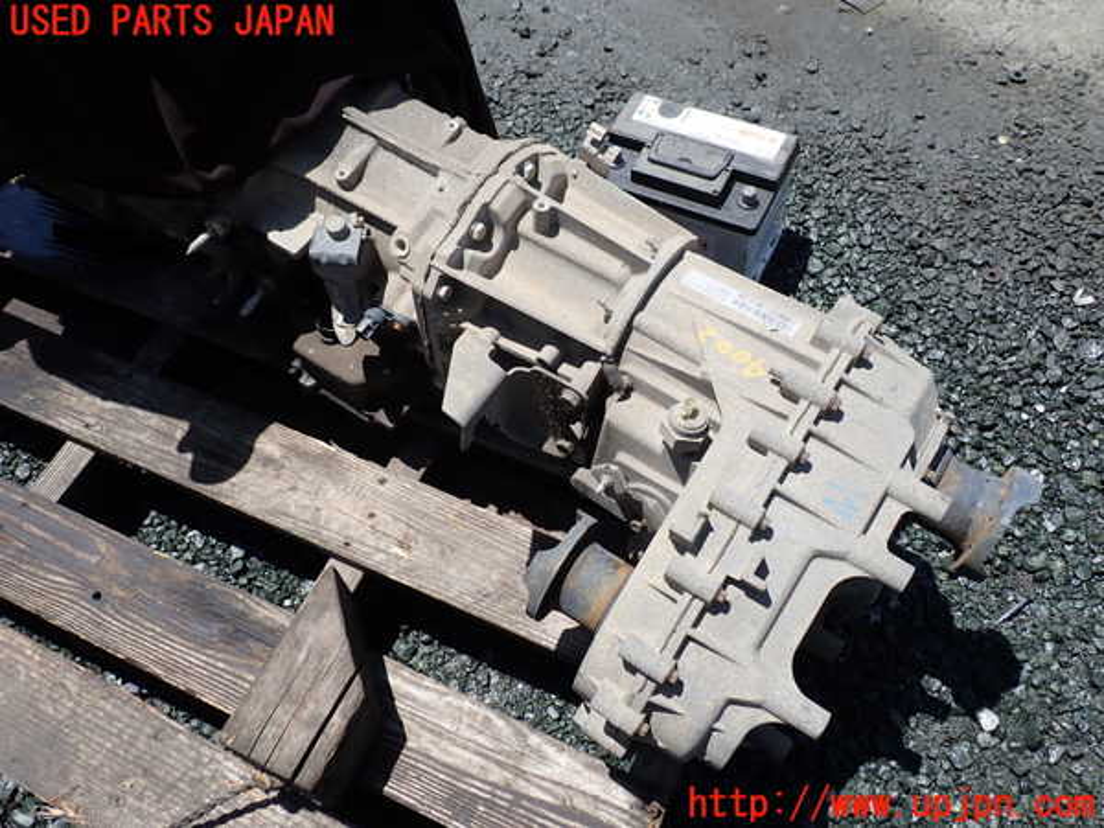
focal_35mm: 30
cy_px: 414
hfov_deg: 60.0
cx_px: 552
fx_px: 957
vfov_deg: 46.8
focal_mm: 5.4
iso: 100
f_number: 3.2
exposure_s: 1/1000
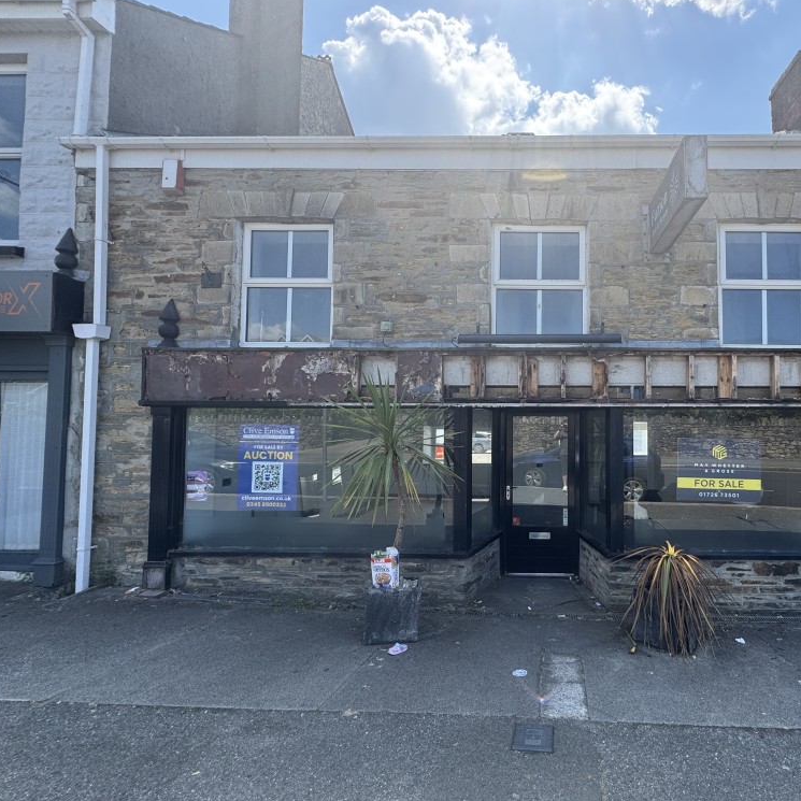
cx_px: 544
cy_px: 407
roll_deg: -0.3
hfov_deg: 80.7
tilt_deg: +4.5
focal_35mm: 17
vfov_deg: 84.0
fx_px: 445
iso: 40
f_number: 2.2
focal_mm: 2.22
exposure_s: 1/525
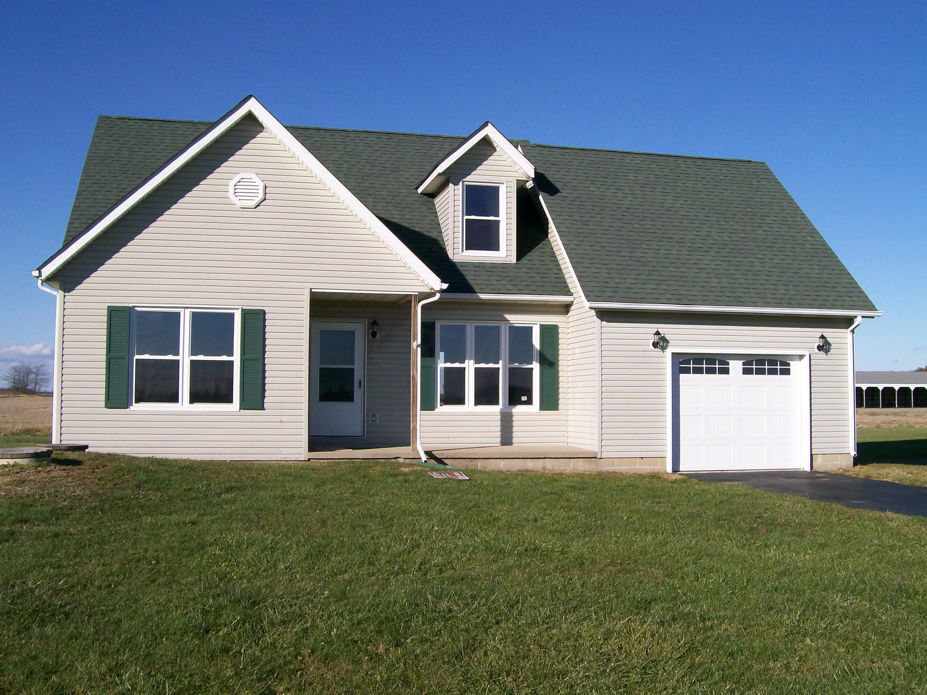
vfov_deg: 39.7
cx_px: 464
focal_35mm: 36
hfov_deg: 51.4
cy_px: 348
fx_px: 964
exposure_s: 1/794
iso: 80
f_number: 4.8
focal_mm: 6
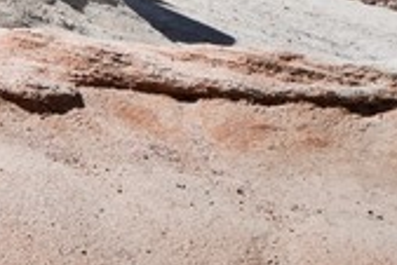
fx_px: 1170
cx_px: -425
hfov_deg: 15.1
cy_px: -314
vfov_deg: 11.3
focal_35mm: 106
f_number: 8
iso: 100
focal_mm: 23
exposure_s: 1/800
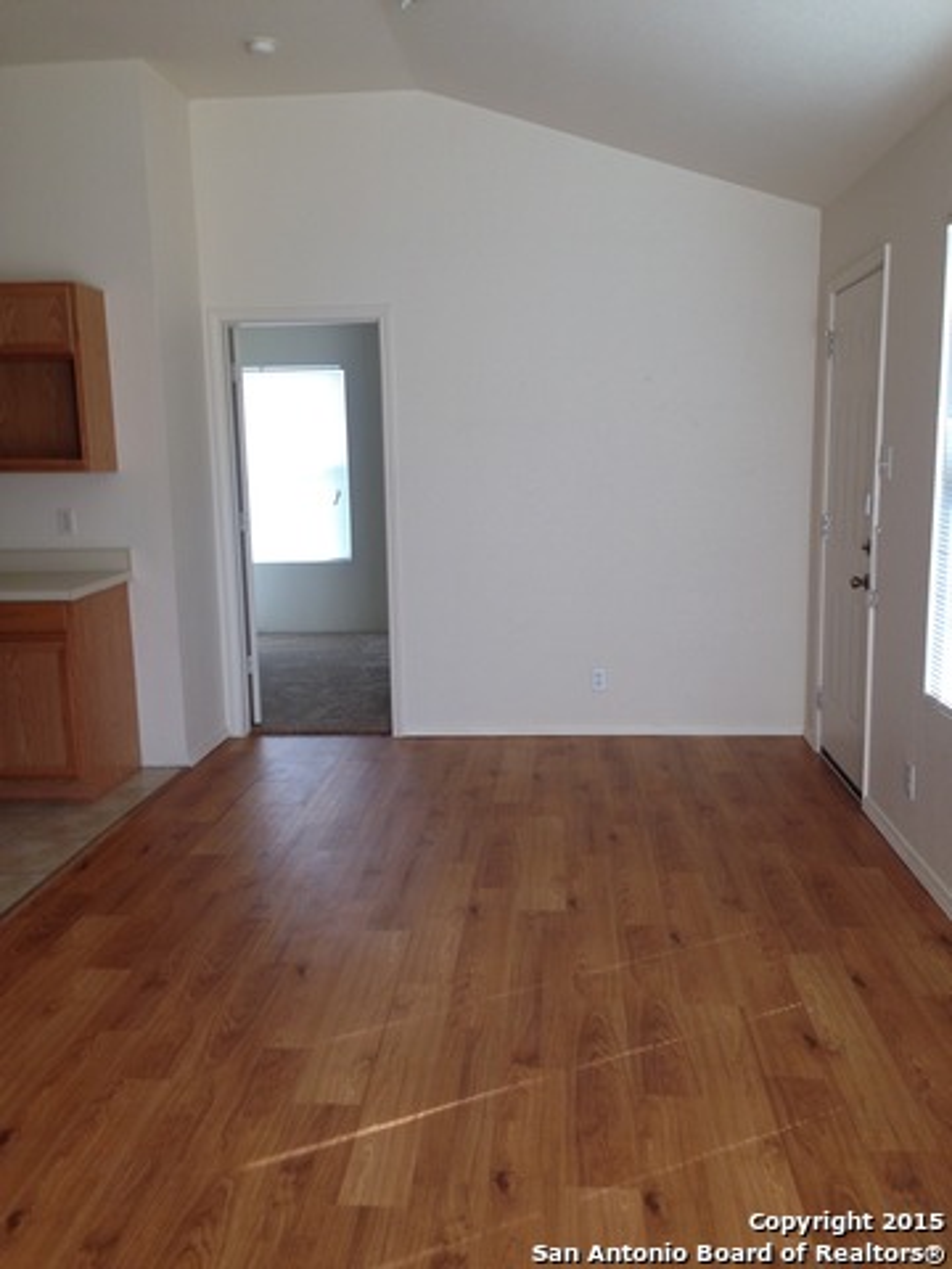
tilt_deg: -9.3
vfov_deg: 55.4
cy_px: 634
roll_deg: +0.9
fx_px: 1210
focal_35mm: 33
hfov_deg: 42.9
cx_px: 476
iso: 64
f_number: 2.4
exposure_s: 1/60
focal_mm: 4.12
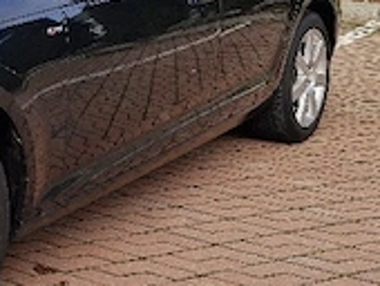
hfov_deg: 22.3
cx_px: -74
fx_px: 890
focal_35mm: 81
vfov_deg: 18.0
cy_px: 45
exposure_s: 1/526
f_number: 1.8
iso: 50
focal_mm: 5.54
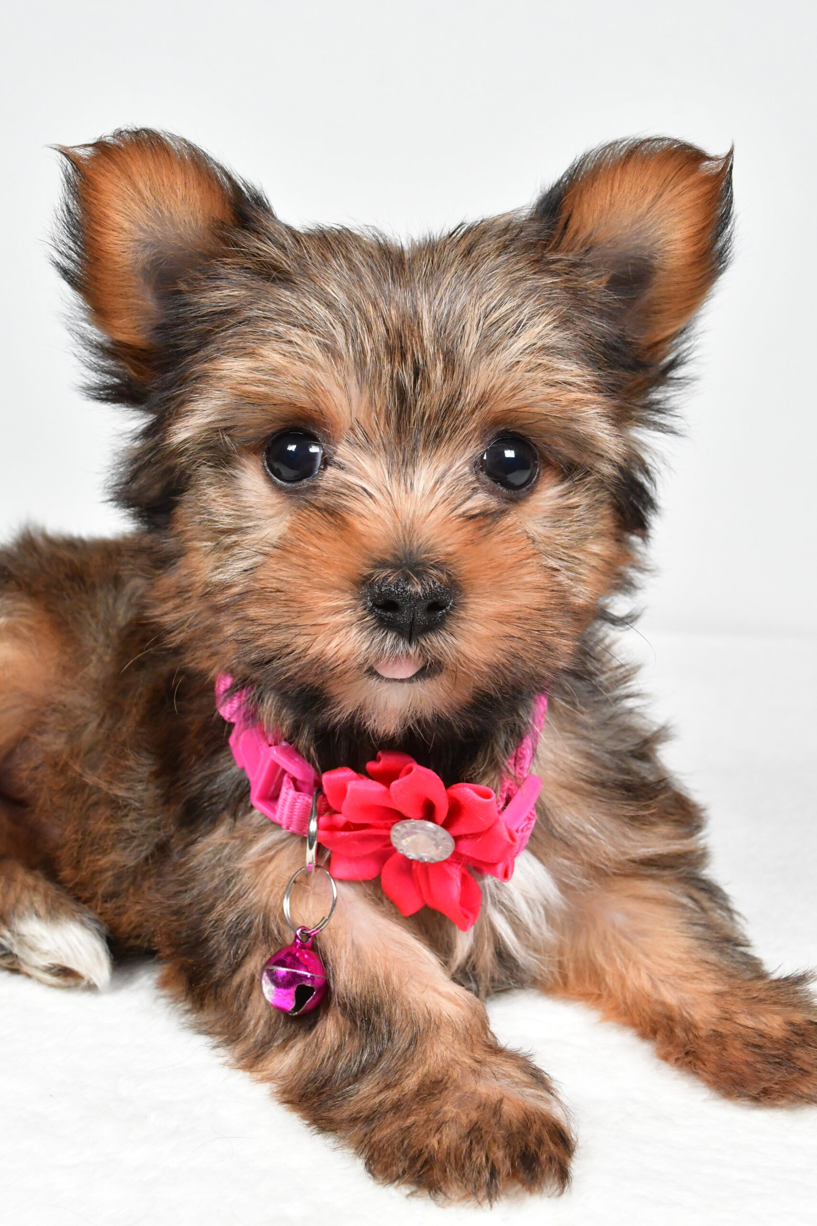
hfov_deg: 31.9
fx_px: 1429
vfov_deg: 46.4
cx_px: 408
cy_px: 613
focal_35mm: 42
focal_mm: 28
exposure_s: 1/640
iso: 5000
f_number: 11
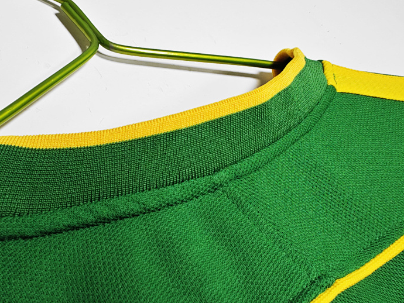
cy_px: 161
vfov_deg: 39.7
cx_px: 131
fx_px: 420
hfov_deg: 50.3
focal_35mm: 36
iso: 87
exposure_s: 1/50
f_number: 2.2
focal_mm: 2.59
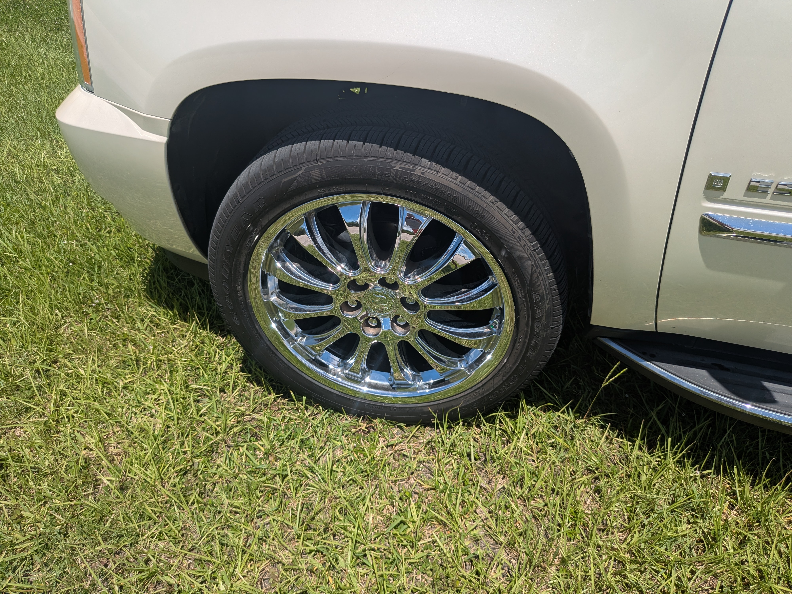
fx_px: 549
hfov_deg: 71.6
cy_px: 297
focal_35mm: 24
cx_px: 396
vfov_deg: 56.8
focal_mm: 4.53
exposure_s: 1/2825
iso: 42
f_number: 1.7
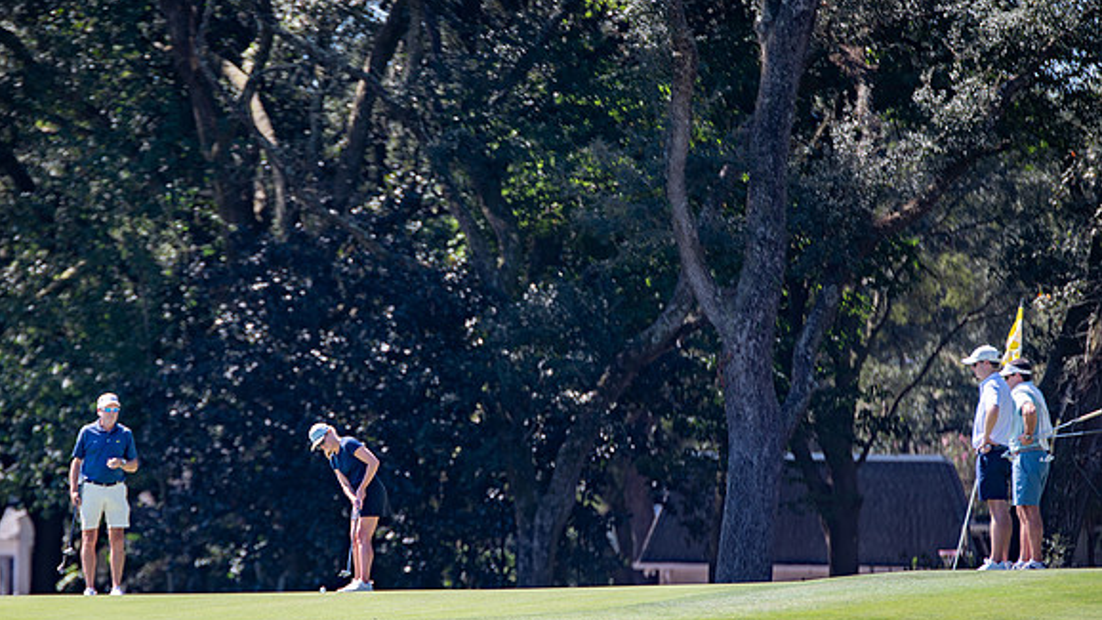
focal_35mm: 252
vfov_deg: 4.8
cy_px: 419
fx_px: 7363
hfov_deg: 8.6
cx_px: 444
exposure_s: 1/1000
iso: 100
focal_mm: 185
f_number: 2.8
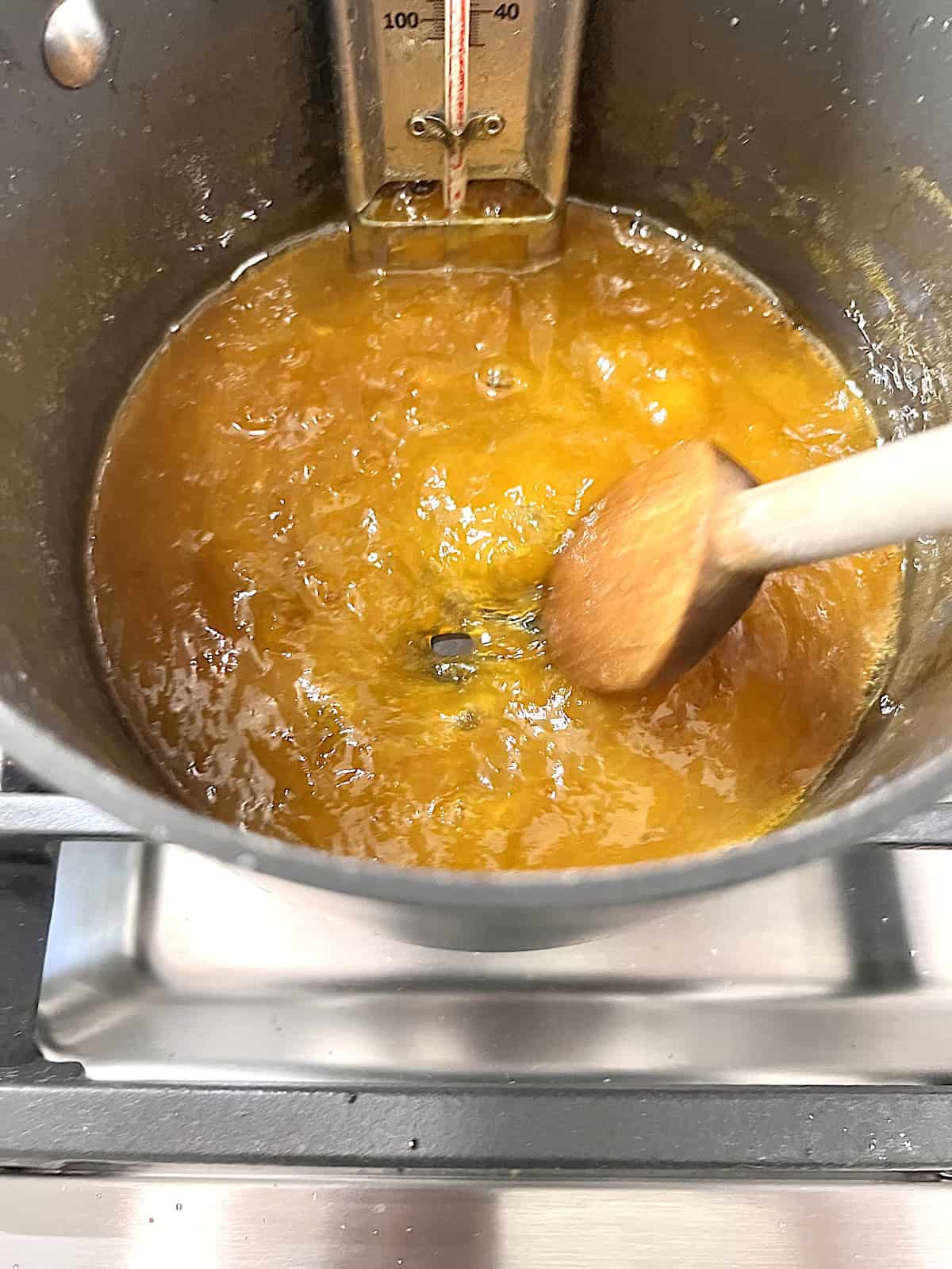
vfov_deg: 67.3
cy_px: 634
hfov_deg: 53.1
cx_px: 476
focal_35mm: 26
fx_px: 953
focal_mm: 5.7
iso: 400
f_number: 1.5
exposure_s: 1/40
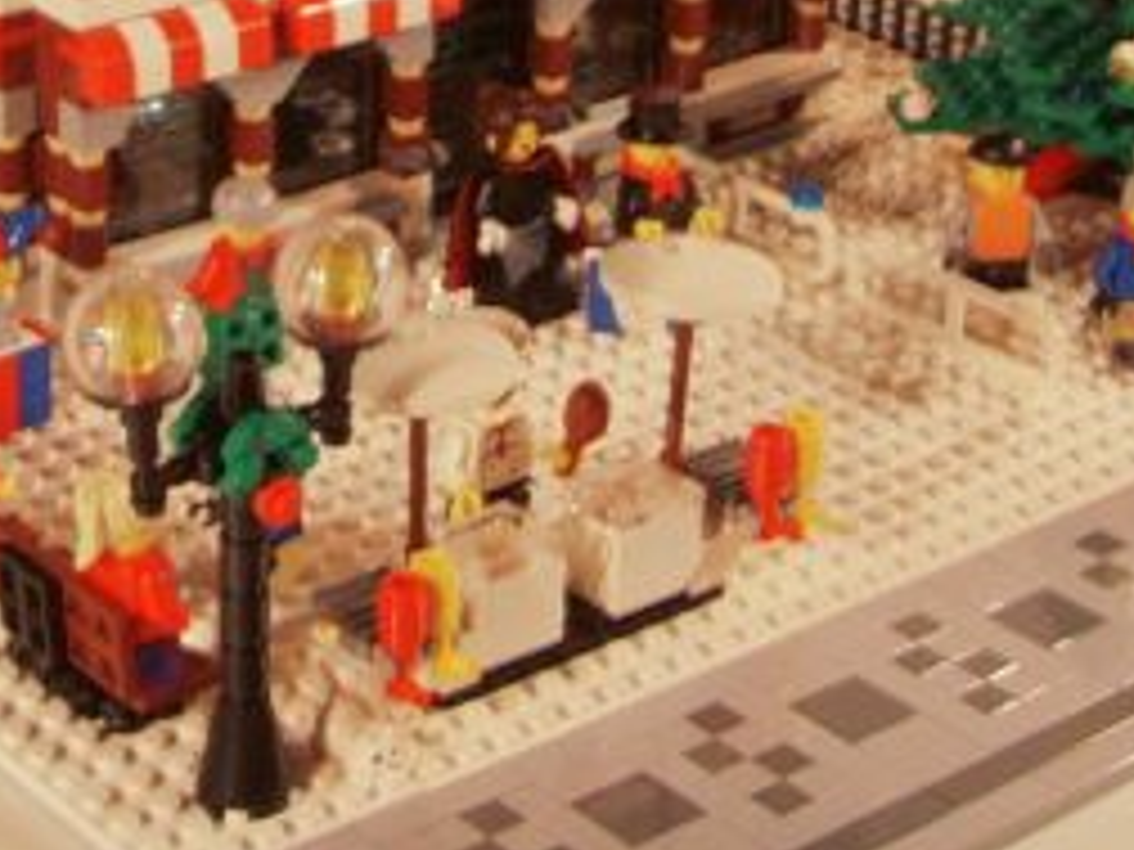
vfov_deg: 14.7
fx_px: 3243
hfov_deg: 19.8
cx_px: 464
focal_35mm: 99
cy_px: -4
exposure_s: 1/10
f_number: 3.5
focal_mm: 6.6
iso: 63
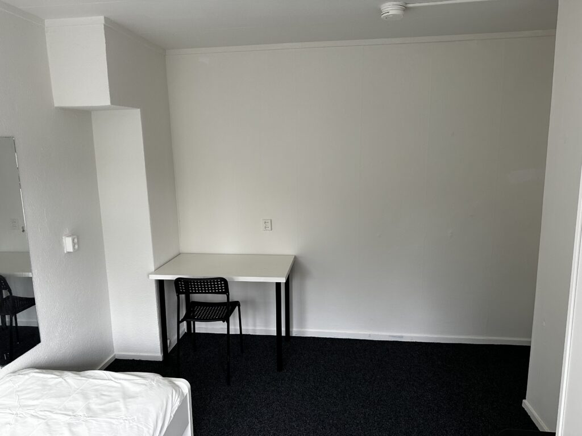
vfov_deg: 56.8
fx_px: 404
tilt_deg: -9.9
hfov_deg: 71.6
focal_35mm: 24
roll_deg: +2.0
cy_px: 218
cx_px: 291
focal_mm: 6.86
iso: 200
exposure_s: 1/121
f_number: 1.78
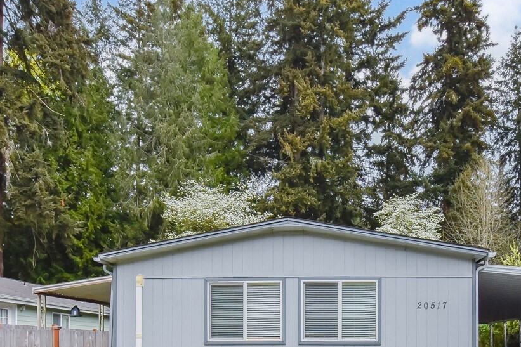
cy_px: 339
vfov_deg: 38.1
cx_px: 325
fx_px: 449
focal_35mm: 31
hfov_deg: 59.5
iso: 720
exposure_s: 1/500
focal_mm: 10
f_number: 8
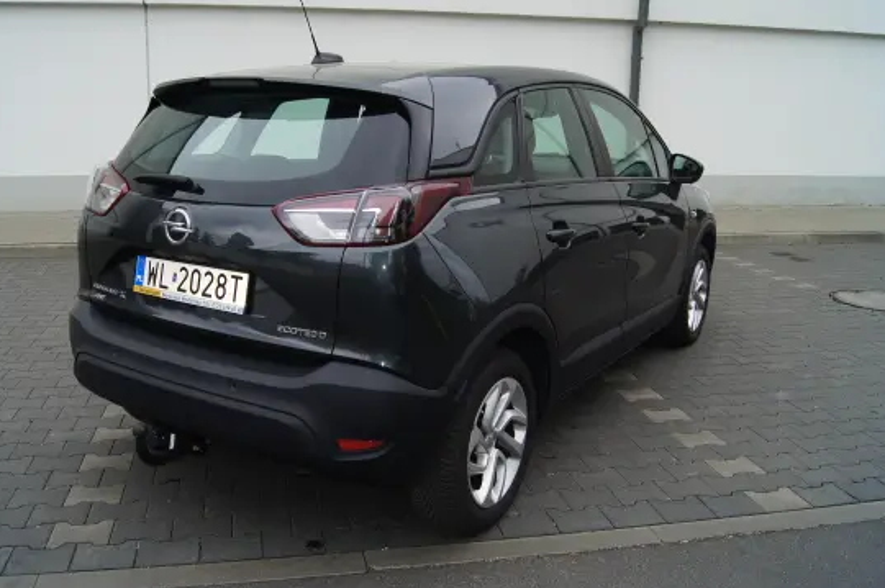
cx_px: 408
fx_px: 786
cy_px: 270
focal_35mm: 32
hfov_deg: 58.7
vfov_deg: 41.0
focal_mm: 18
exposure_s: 1/80
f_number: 7.1
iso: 100
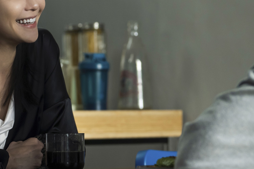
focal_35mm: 206
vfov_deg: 6.7
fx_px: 1453
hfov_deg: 10.0
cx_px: 89
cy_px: 55
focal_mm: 79
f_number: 2.8
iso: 1600
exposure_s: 1/160
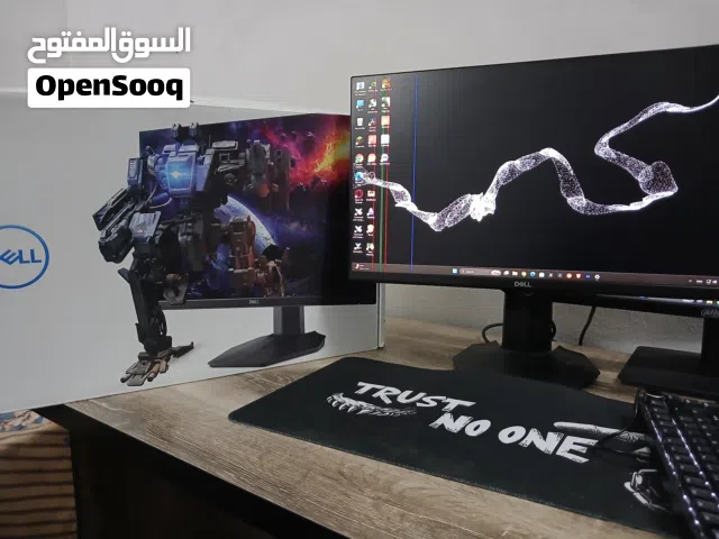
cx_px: 360
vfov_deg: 51.4
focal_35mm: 27
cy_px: 270
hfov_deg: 65.3
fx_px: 561
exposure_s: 1/25
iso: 320
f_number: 1.8
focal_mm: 3.98
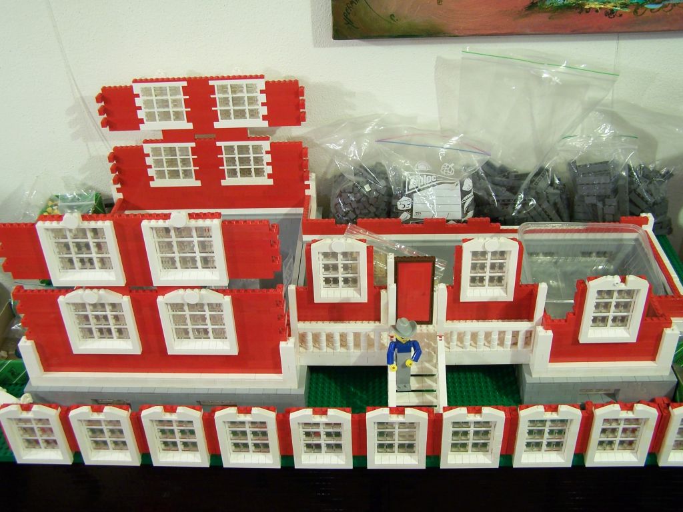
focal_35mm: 38
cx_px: 342
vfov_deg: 37.7
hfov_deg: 49.0
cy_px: 256
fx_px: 750
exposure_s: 1/3
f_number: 2.8
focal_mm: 6.3
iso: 80
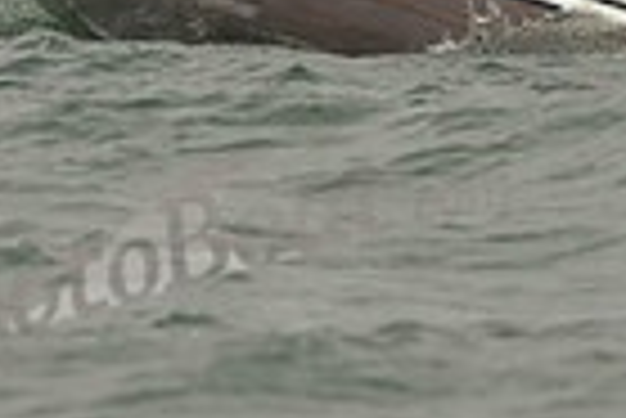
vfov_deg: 1.0
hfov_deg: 1.4
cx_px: 748
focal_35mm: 1421
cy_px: -47
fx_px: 24735
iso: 280
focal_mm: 340
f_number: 8
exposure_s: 1/1250
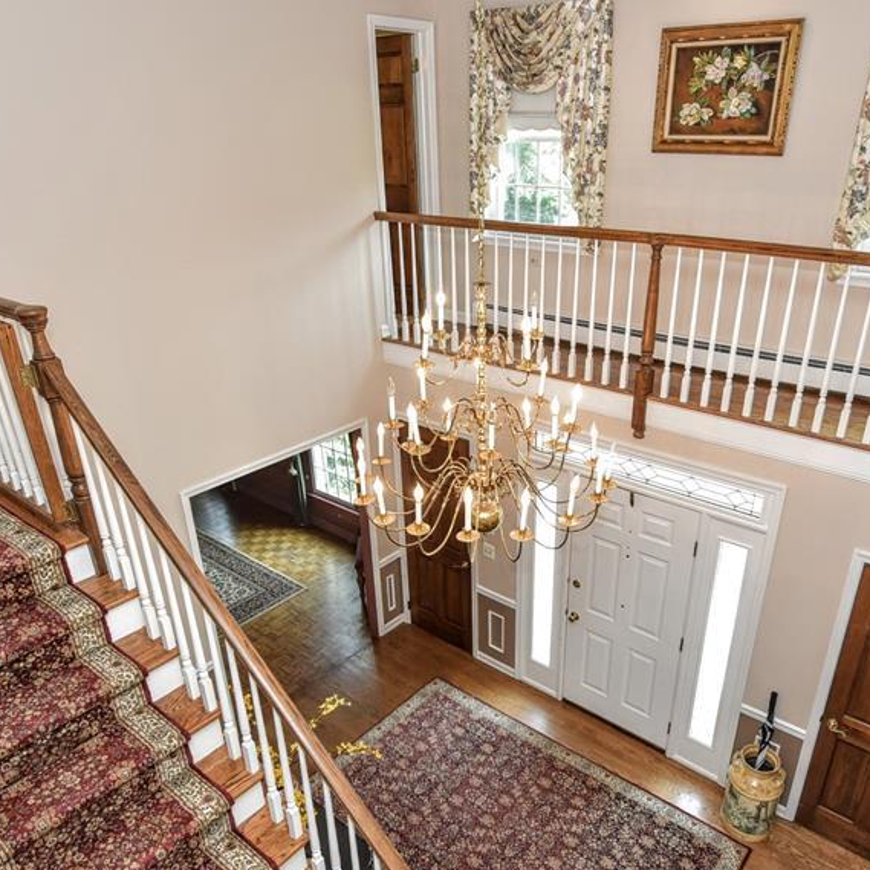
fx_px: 739
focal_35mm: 26
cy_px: 498
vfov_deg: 60.7
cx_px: 472
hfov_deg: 60.8
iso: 800
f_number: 5
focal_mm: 17
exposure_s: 1/100
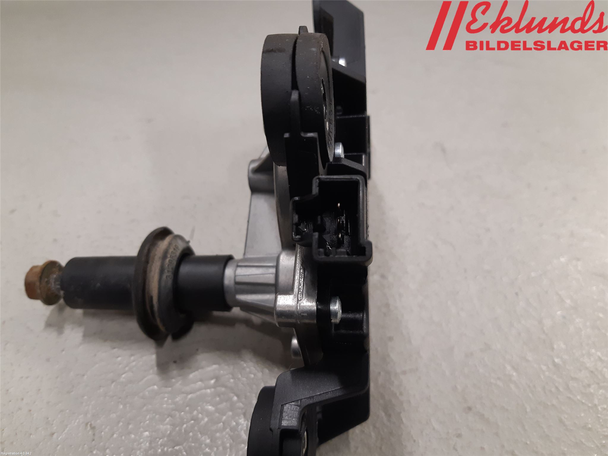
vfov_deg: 53.1
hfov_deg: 67.3
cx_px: 304
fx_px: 457
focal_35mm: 26
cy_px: 228
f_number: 1.7
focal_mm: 3.93
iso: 160
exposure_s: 1/50
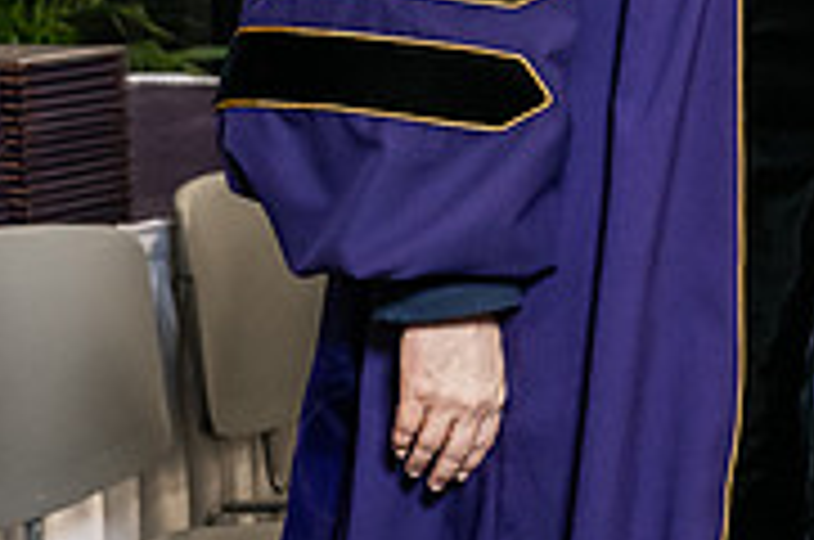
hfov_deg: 9.6
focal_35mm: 212
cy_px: -232
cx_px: 904
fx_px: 4785
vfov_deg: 6.4
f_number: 5
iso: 2500
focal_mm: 66
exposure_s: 1/200
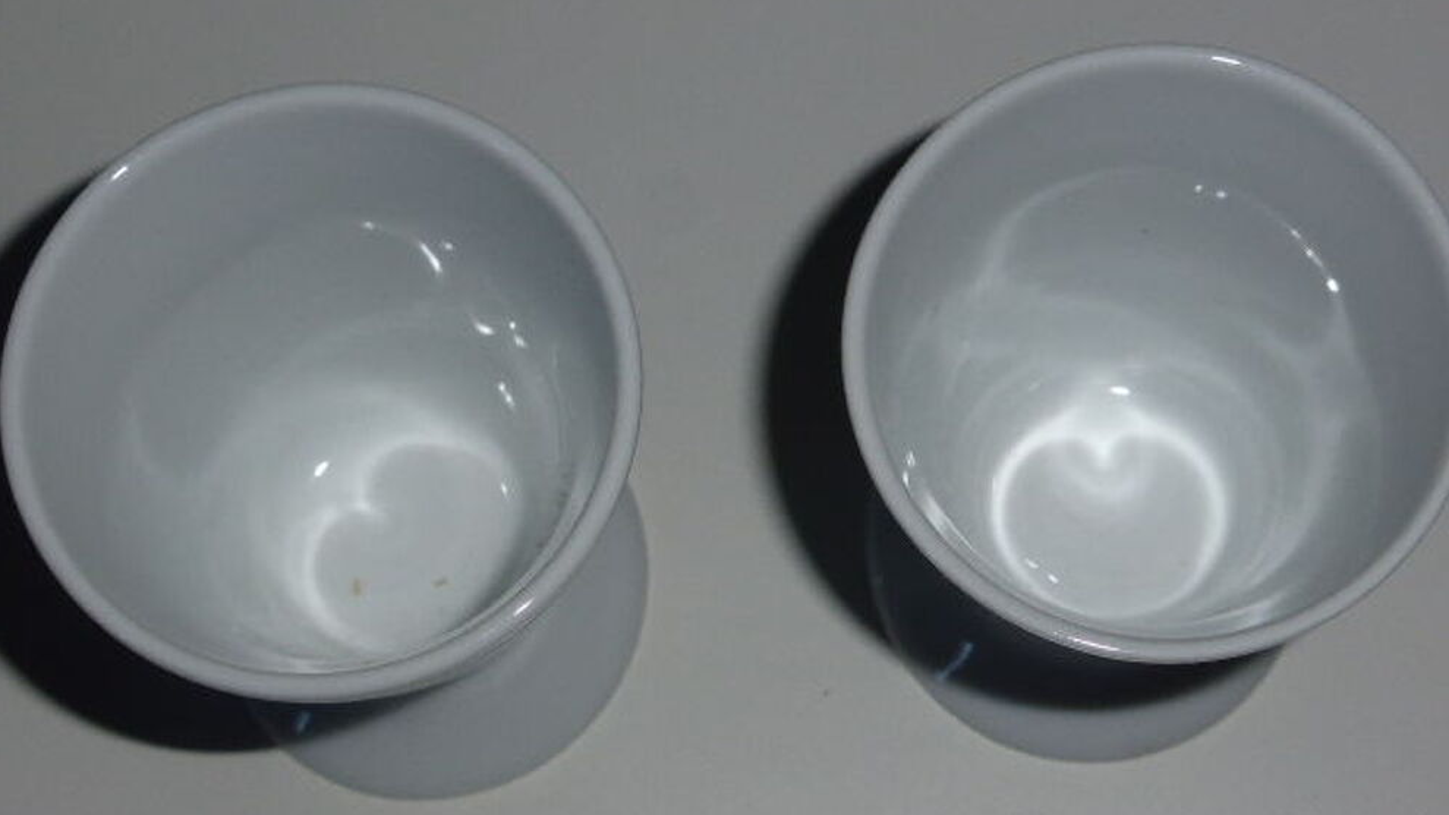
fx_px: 3342
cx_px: 718
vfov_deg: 13.9
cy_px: 277
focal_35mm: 87
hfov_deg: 24.5
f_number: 5
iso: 125
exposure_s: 1/60
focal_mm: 13.3
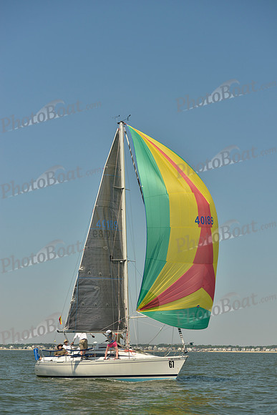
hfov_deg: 17.1
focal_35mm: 80
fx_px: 923
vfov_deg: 25.4
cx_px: 138
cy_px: 208
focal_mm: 80
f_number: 5.6
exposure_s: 1/800
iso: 200
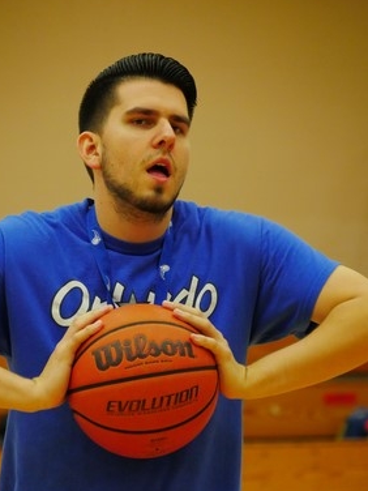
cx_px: 137
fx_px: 5060
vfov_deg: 5.6
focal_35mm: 357
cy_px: 276
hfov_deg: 4.2
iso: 3200
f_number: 5.6
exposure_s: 1/125
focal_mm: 140
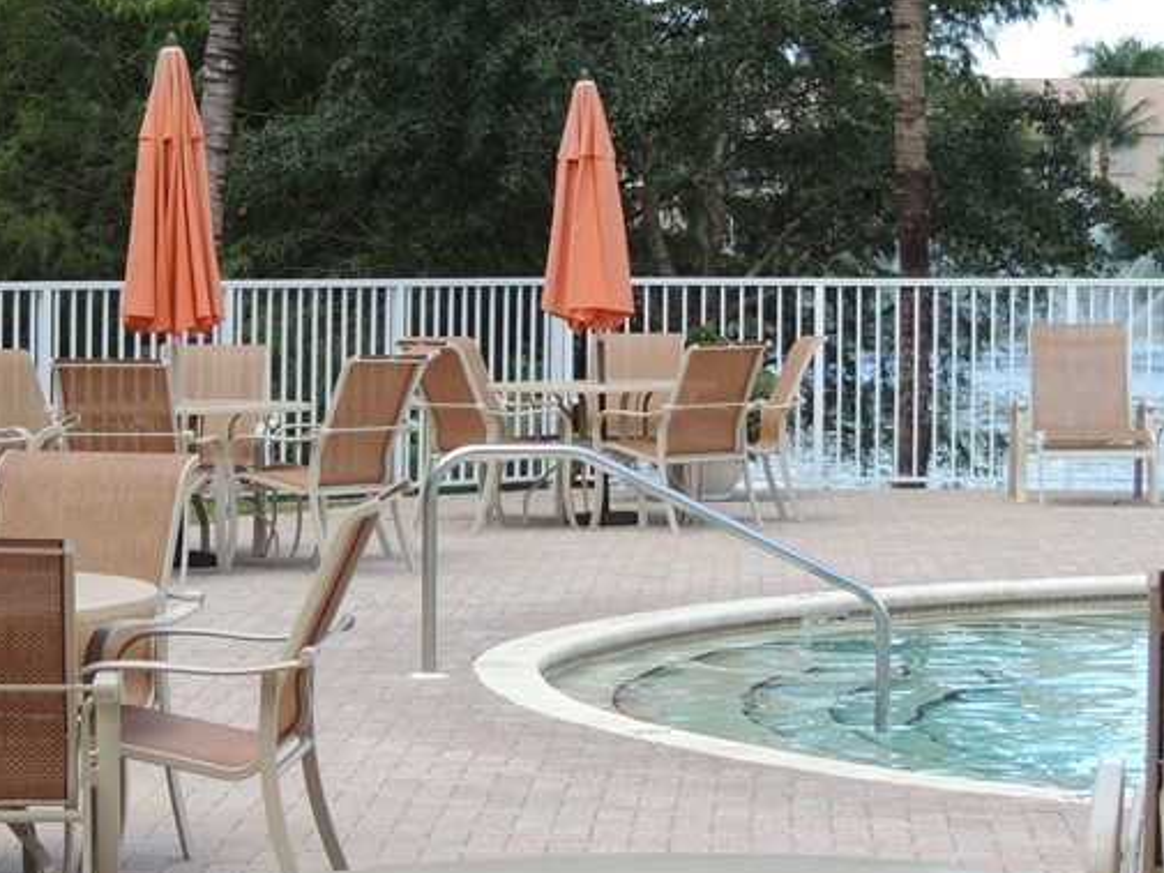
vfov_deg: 10.4
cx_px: 320
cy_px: 355
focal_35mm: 142
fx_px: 4776
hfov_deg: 13.9
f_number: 3.9
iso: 100
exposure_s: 1/200
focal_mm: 12.4
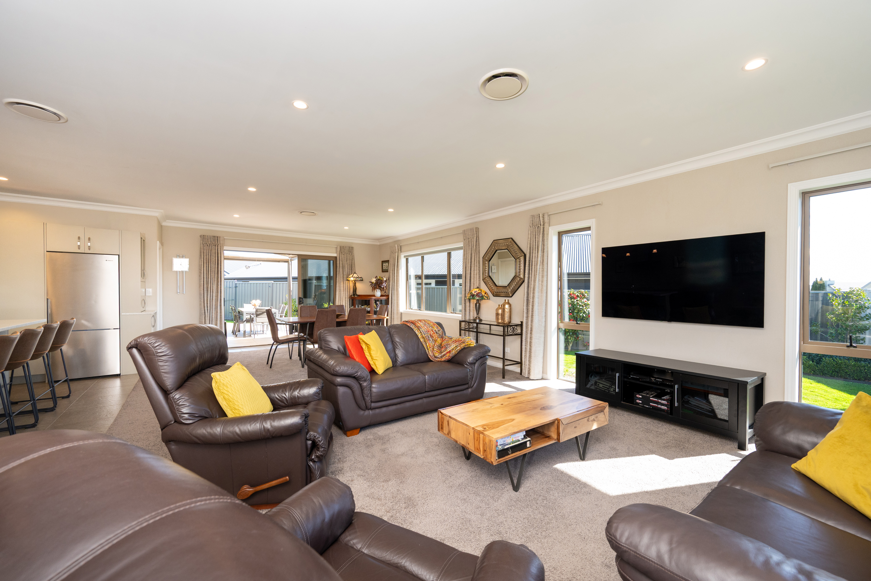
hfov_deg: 104.3
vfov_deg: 81.2
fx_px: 339
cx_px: 436
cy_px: 290
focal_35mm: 14
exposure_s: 1/80
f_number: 8
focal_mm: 14
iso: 800
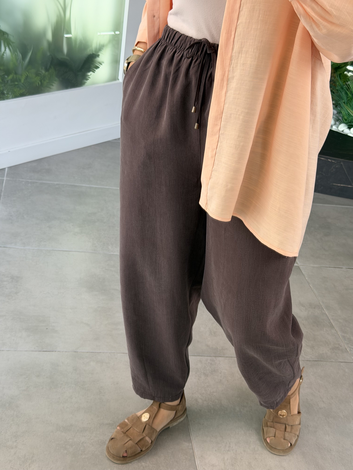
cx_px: 176
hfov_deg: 30.3
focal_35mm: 48
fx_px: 653
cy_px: 235
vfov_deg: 39.7
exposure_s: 1/141
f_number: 1.78
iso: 50
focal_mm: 6.76
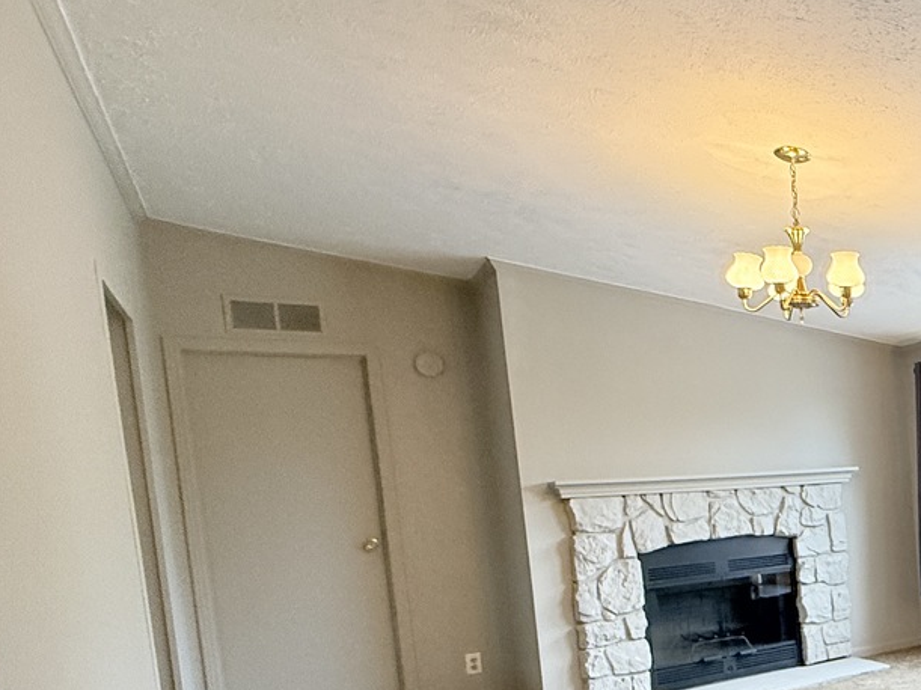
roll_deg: +3.4
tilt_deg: -4.2
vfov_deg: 41.3
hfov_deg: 42.8
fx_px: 878
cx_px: 1020
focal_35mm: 33
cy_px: 544
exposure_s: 1/120
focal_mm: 2.22
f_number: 2.2
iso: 250
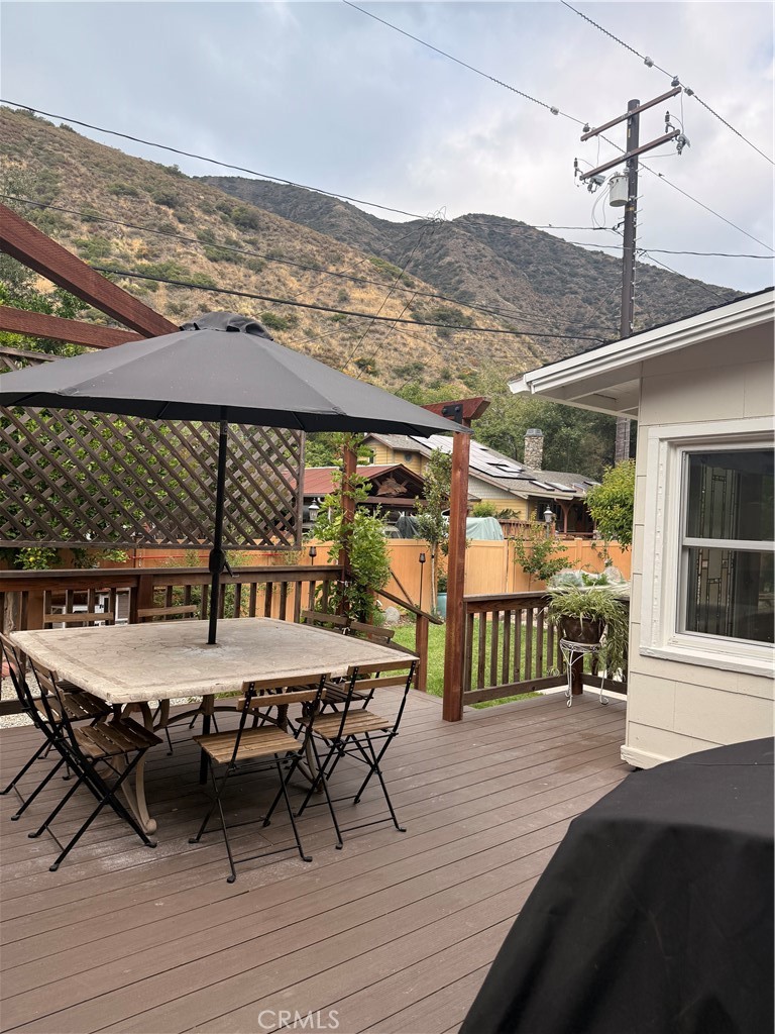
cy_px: 517
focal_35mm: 24
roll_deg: -2.4
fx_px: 716
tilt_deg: +0.3
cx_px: 388
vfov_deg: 71.6
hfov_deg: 56.8
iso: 100
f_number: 1.78
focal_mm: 6.76
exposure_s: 1/2801
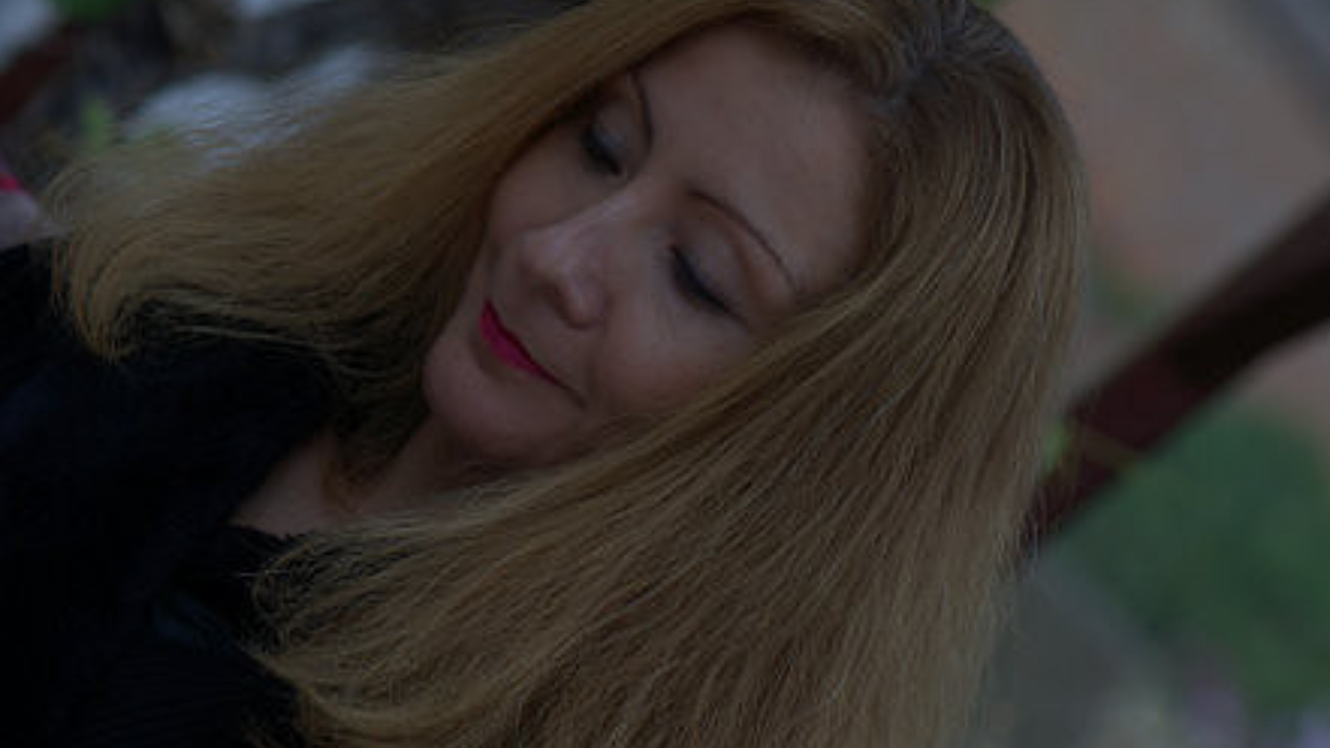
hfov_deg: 12.6
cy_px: 294
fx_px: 6030
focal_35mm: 171
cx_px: 700
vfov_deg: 7.1
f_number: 4
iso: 100
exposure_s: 1/200
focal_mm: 100
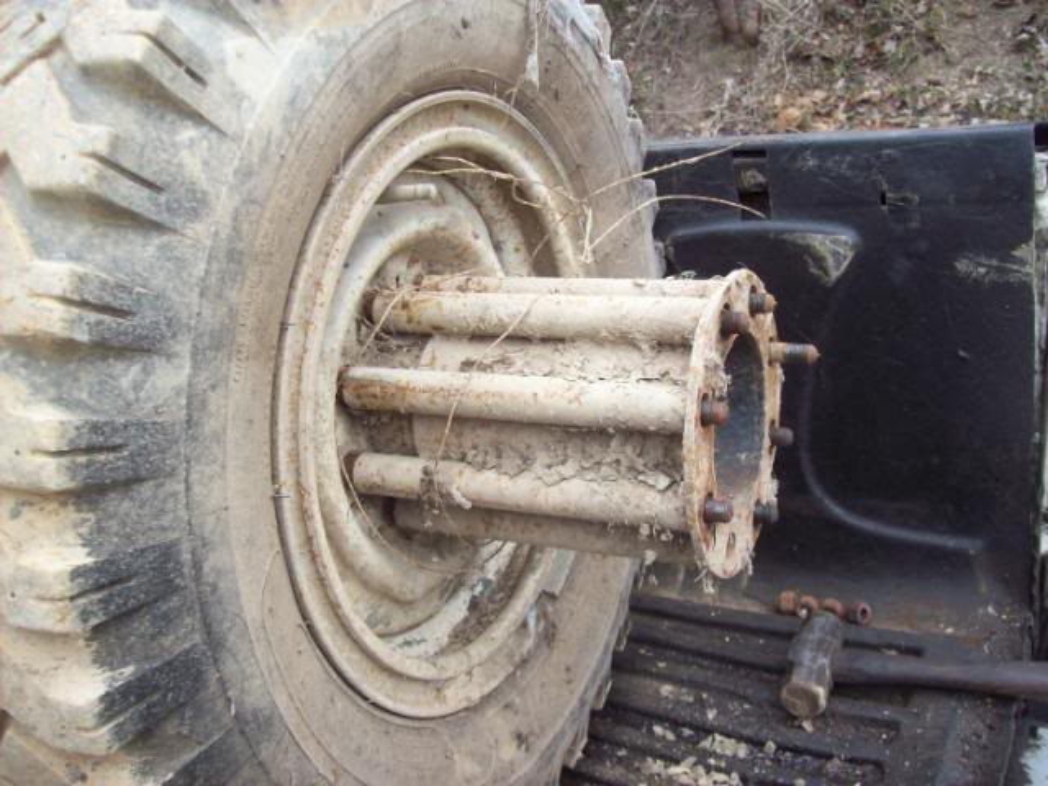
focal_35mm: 36
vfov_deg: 39.7
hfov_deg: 51.4
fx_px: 1090
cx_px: 524
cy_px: 393
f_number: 2.7
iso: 80
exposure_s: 1/181
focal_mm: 6
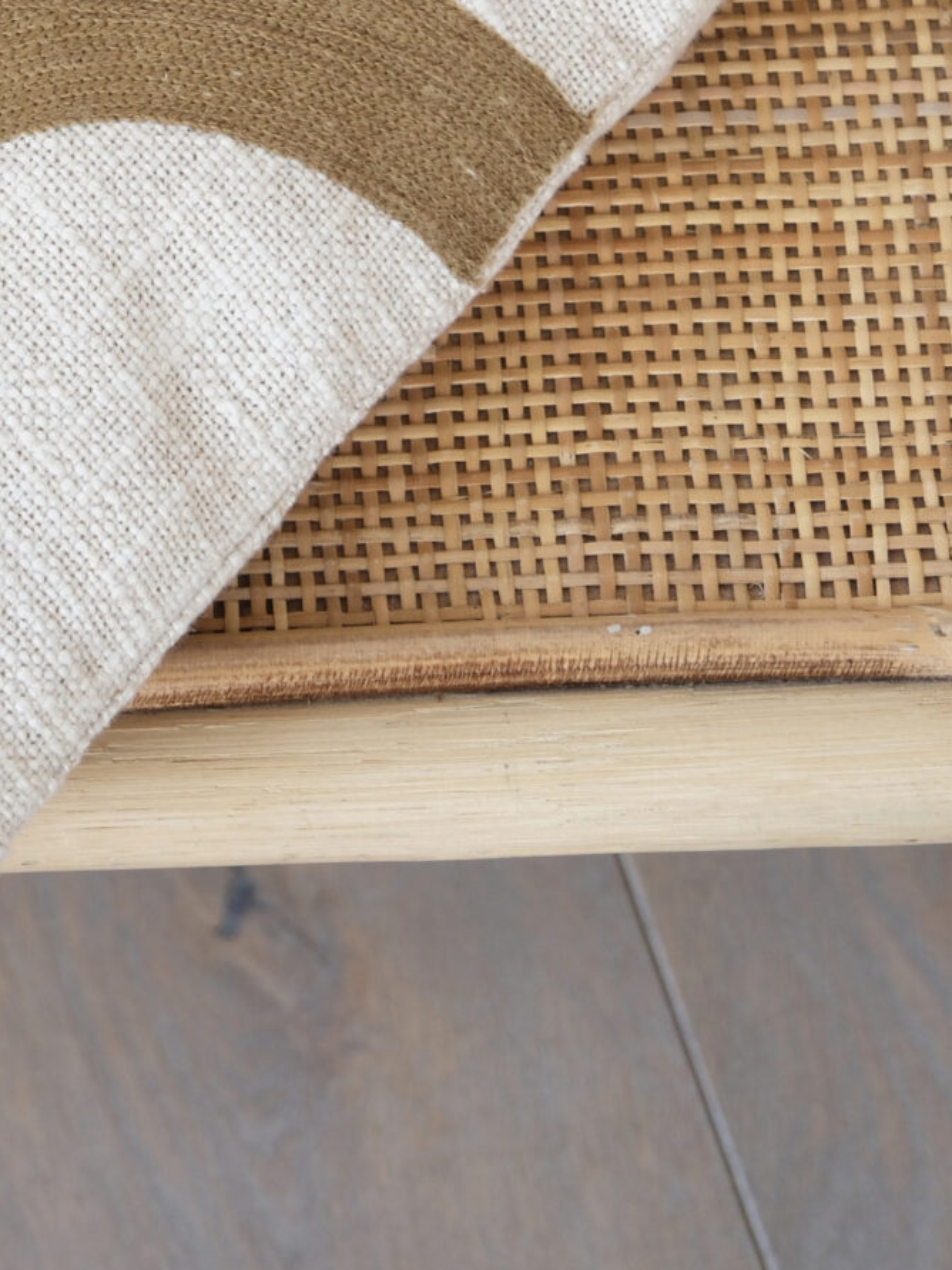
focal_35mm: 163
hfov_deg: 9.0
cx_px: -39
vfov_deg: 11.9
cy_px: -180
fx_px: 5978
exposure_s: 1/52
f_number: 4
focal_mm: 39.3
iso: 250
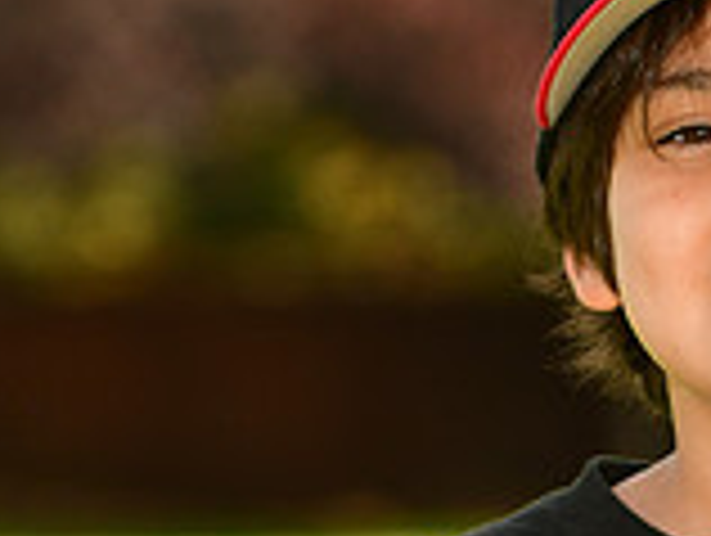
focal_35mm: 713
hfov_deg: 2.8
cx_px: 799
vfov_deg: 2.1
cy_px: 784
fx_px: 14662
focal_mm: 135
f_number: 5
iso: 200
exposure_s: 1/640
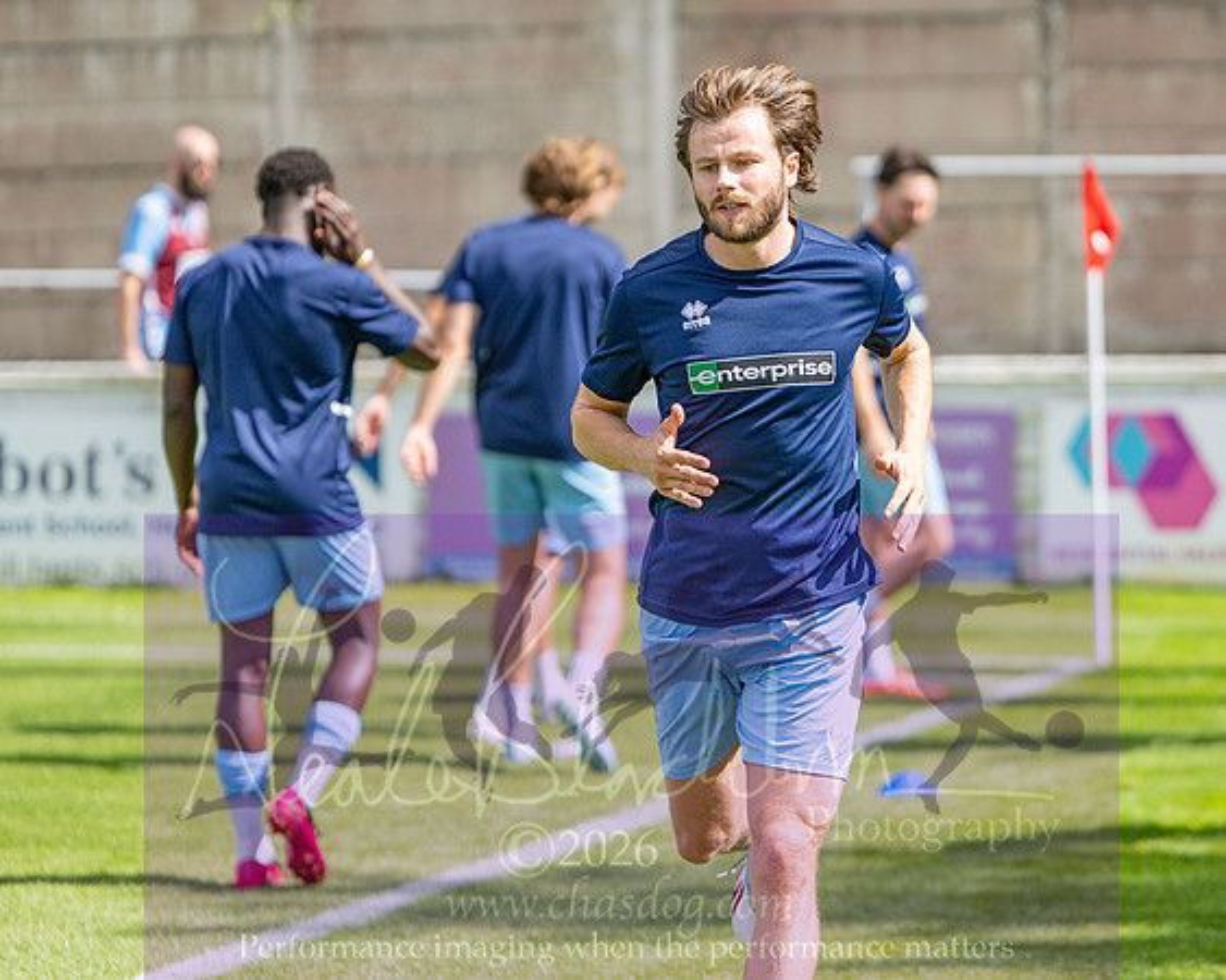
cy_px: 380
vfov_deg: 8.8
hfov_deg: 11.0
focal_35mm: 175
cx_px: 869
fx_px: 6356
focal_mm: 85
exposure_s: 1/6400
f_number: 1.6
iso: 160
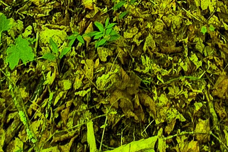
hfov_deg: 21.7
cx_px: 118
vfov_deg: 9.0
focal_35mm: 94
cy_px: -397
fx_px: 596
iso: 125
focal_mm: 2.2
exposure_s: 1/60
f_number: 2.2
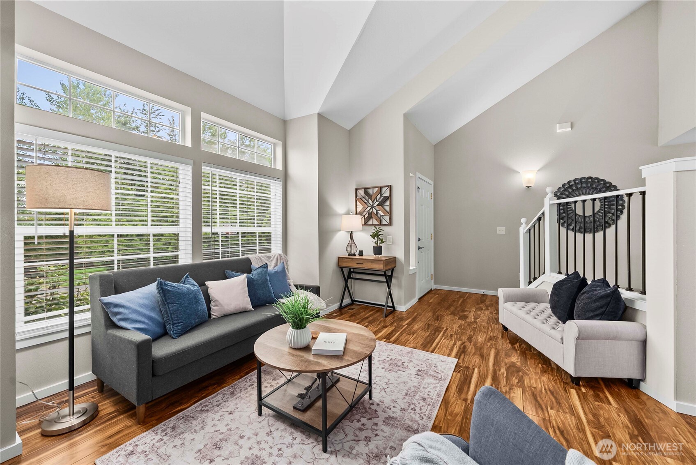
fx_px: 251
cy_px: 232
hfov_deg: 108.3
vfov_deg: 85.5
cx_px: 348
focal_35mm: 13
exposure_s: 1/13
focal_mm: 13
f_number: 7.1
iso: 1000
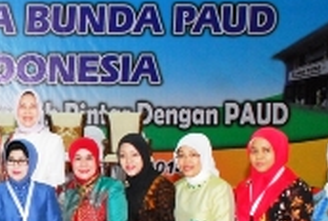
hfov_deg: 20.2
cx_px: -10
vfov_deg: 14.0
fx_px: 890
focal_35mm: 97
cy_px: 204
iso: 1250
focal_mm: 25
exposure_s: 1/50
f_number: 5.6
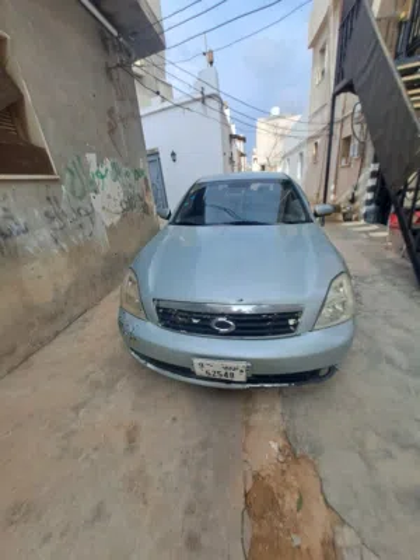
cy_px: 280
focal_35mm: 13
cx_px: 210
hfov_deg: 89.9
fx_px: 210
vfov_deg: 106.2
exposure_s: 1/1190
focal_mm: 1.42
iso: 40
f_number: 2.2
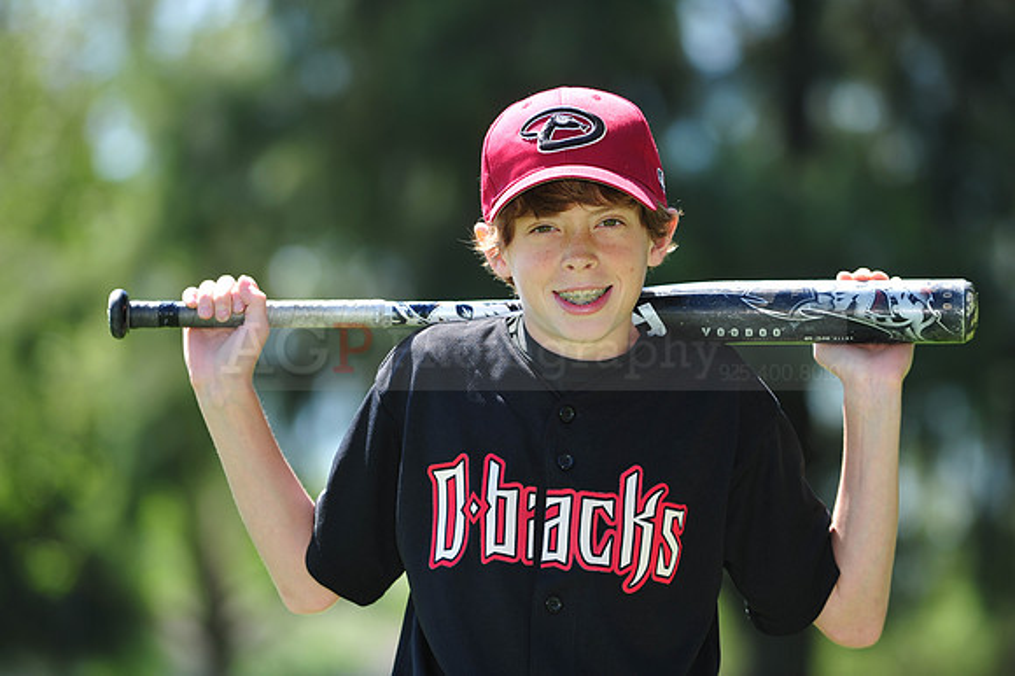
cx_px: 508
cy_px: 338
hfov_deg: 10.3
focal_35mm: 200
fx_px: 5635
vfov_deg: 6.9
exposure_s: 1/400
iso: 200
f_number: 4.5
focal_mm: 200
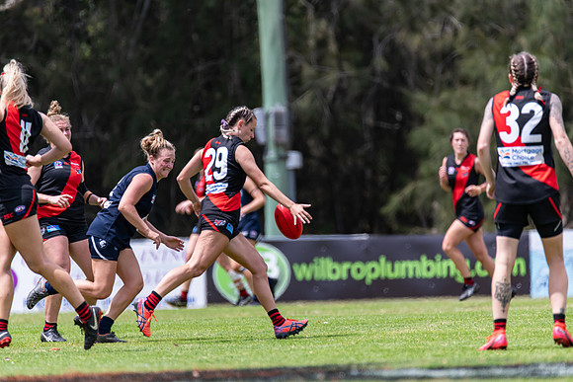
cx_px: 286
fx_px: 9559
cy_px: 191
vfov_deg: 2.3
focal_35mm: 600
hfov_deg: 3.4
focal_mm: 600
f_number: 6.3
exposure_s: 1/2500
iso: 800
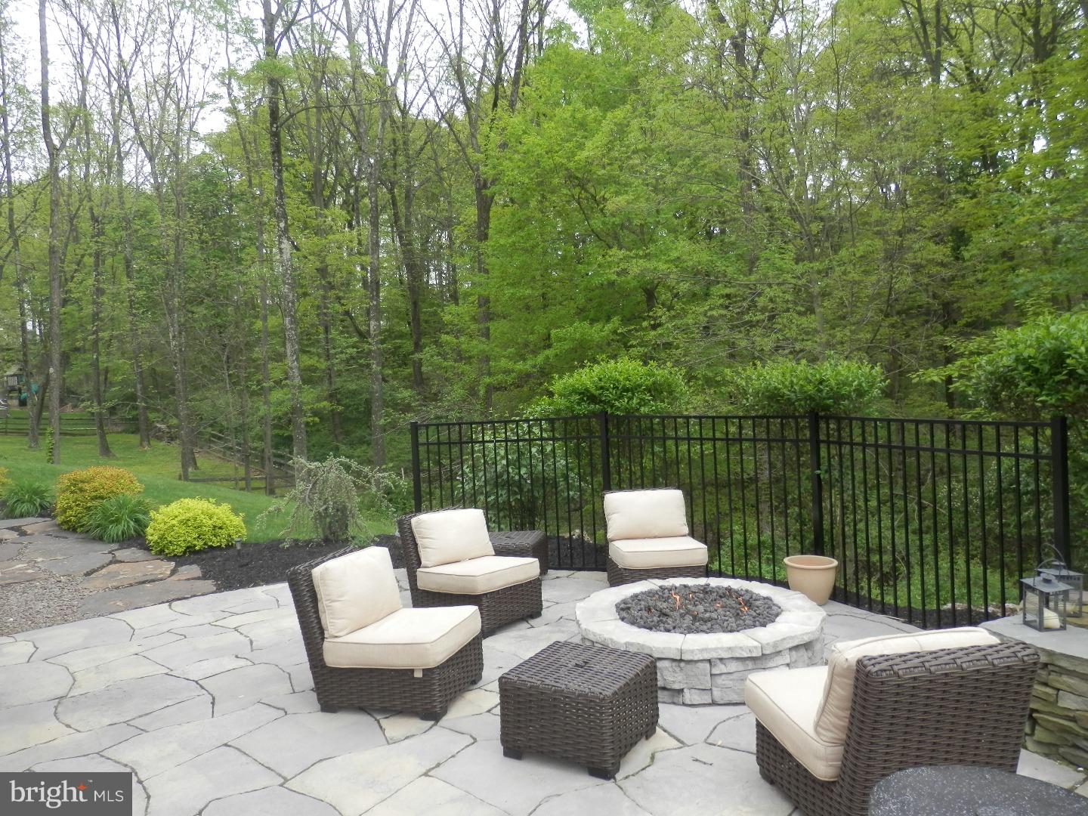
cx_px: 544
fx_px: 786
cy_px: 408
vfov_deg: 54.9
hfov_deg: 69.4
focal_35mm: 25
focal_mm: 4.5
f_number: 3
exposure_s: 1/160
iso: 80
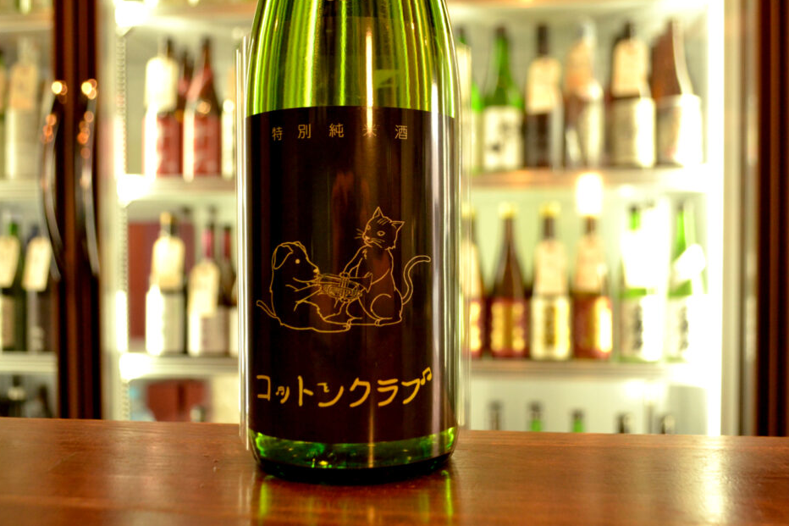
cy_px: 260
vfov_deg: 38.9
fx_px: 745
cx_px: 387
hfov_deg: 55.8
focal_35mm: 34
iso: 1600
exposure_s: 1/160
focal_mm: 22
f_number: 4
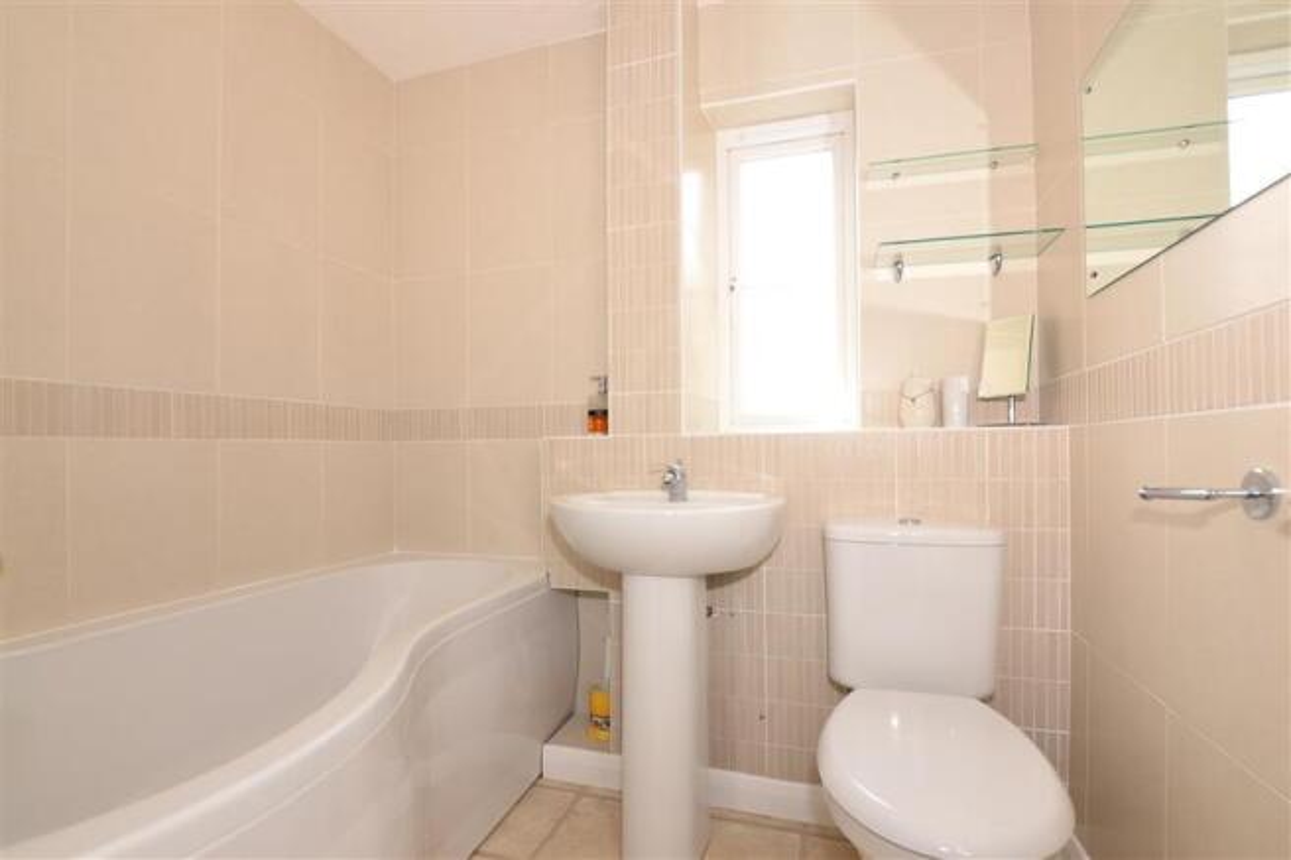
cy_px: 430
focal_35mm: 15
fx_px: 538
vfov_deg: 77.3
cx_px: 646
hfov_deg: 100.4
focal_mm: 10
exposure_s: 1/125
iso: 200
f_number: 5.6
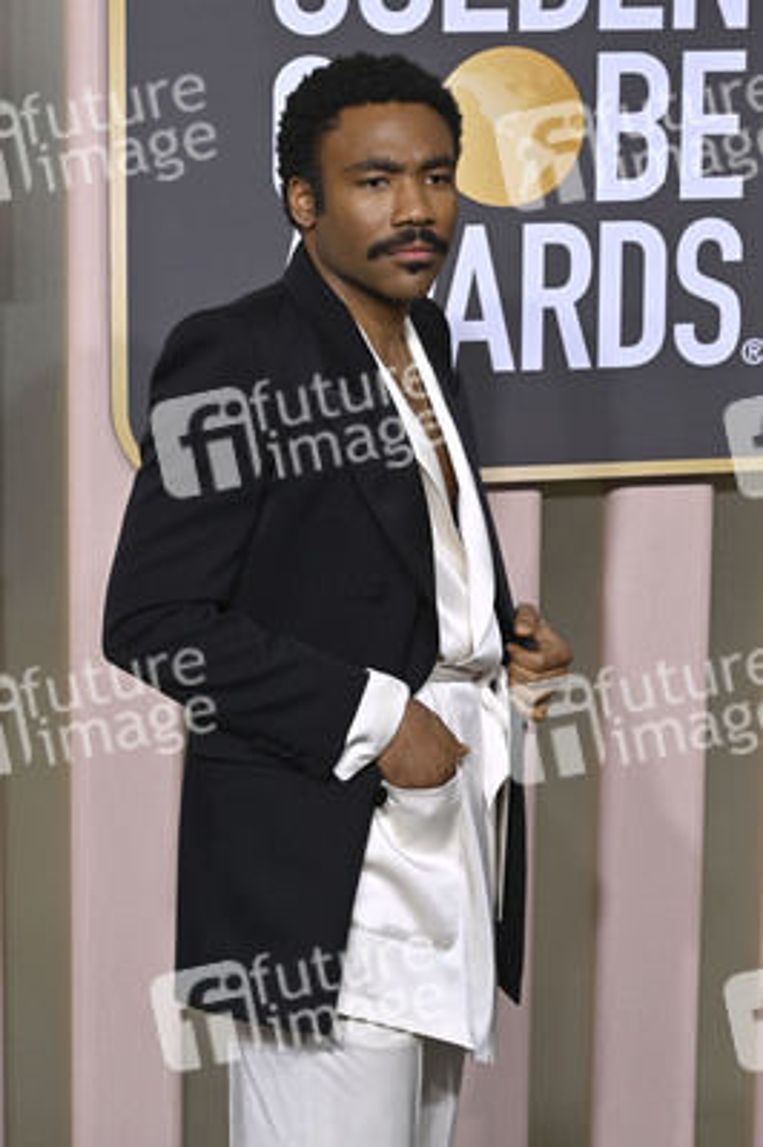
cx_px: 382
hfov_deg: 12.4
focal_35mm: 110
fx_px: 3503
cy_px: 574
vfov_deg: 18.6
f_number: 8
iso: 320
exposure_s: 1/200
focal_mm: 110
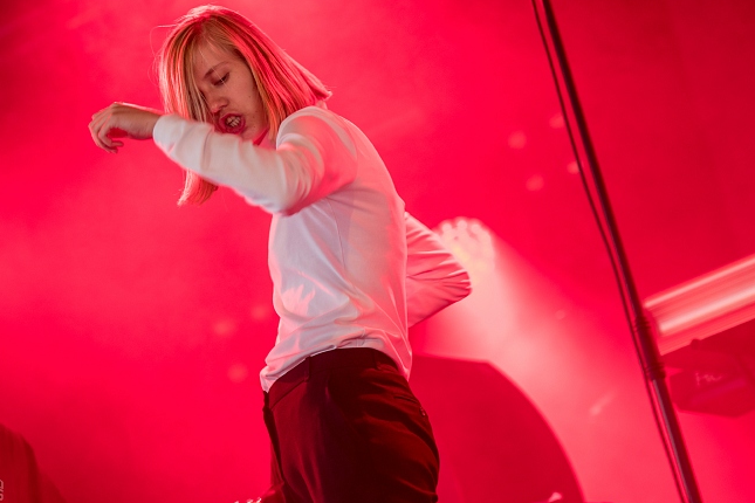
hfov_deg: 12.5
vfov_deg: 8.4
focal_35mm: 164
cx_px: 391
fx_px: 3439
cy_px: 230
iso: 500
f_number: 2.8
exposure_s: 1/100
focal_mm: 98
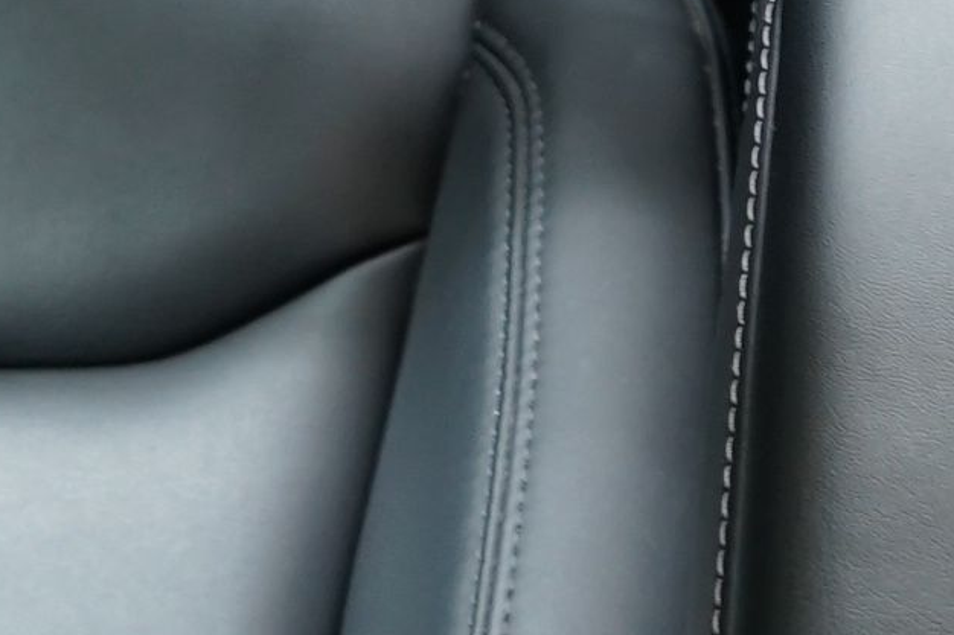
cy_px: 306
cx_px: 1346
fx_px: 4000
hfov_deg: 13.0
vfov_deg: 9.1
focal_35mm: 151
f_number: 4.5
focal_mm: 24
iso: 800
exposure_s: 1/20
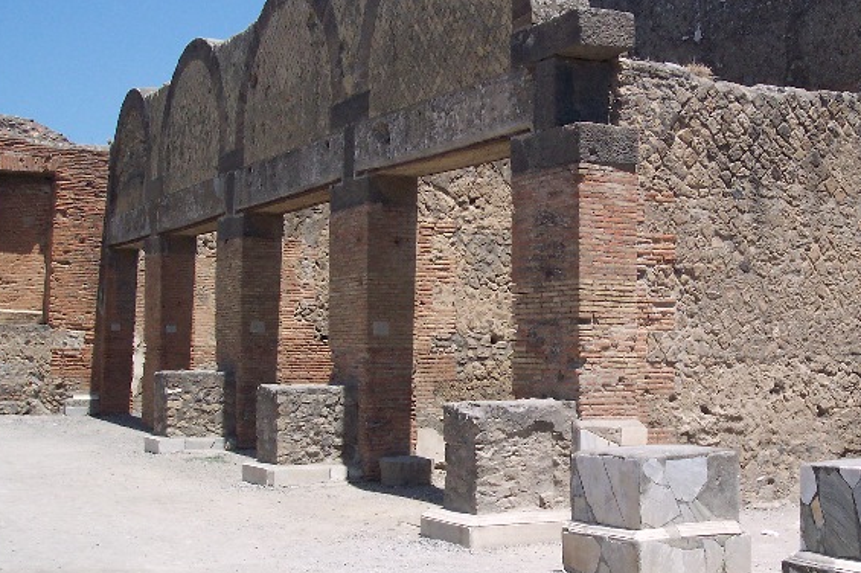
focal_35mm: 56
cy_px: 236
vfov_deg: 24.1
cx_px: 590
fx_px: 1338
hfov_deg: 35.2
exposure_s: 1/700
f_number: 4.8
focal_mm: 8
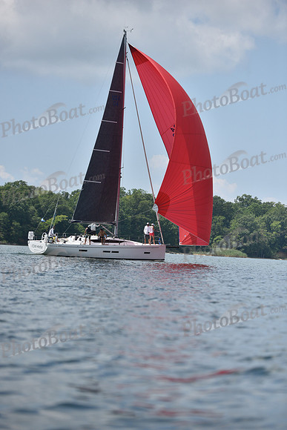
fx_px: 1673
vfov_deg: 14.7
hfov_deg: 9.8
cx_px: 144
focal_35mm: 140
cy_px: 215
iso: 320
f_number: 3.5
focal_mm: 140
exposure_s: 1/8000
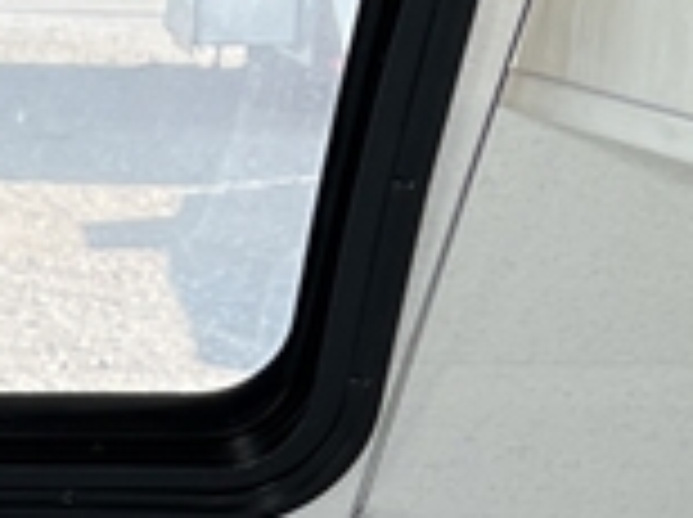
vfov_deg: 7.2
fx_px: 4058
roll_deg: -1.9
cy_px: 833
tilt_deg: -13.7
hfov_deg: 8.9
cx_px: -940
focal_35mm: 203
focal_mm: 5.7
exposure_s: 1/121
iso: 50
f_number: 1.5
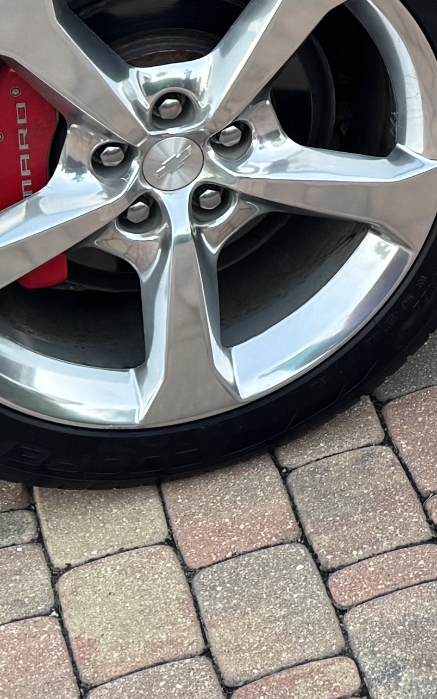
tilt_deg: -20.9
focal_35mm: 113
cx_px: 809
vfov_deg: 17.5
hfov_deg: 10.8
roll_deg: -1.0
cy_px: -169
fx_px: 2153
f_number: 1.78
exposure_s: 1/50
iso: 200
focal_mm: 6.76
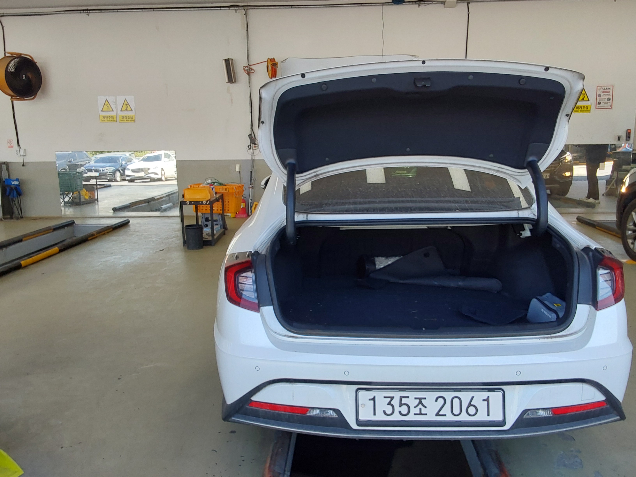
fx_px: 514
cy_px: 238
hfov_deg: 63.4
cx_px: 318
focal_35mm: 28
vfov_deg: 49.7
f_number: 1.9
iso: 50
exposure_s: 1/242
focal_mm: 2.91
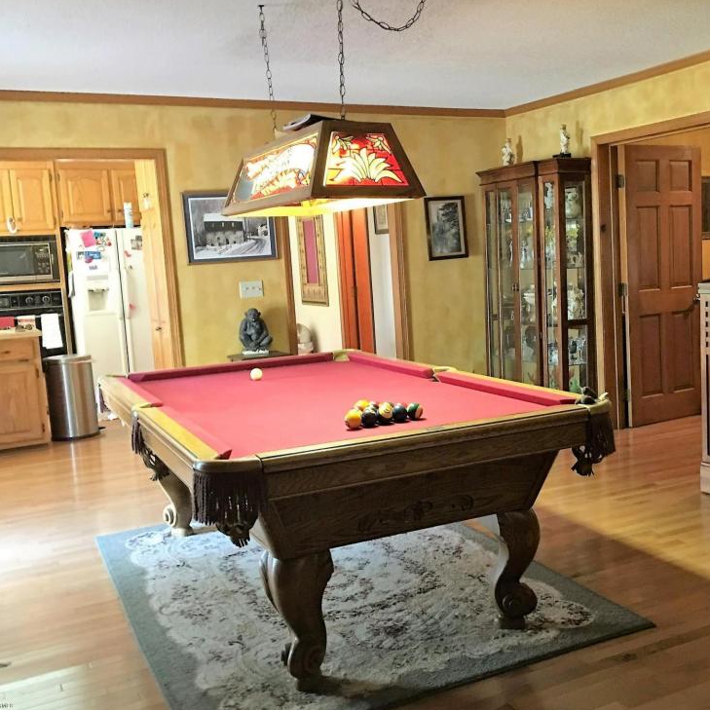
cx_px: 467
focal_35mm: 36
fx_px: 835
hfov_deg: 45.4
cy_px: 355
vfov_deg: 46.0
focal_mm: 4.15
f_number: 2.2
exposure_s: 1/4
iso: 50
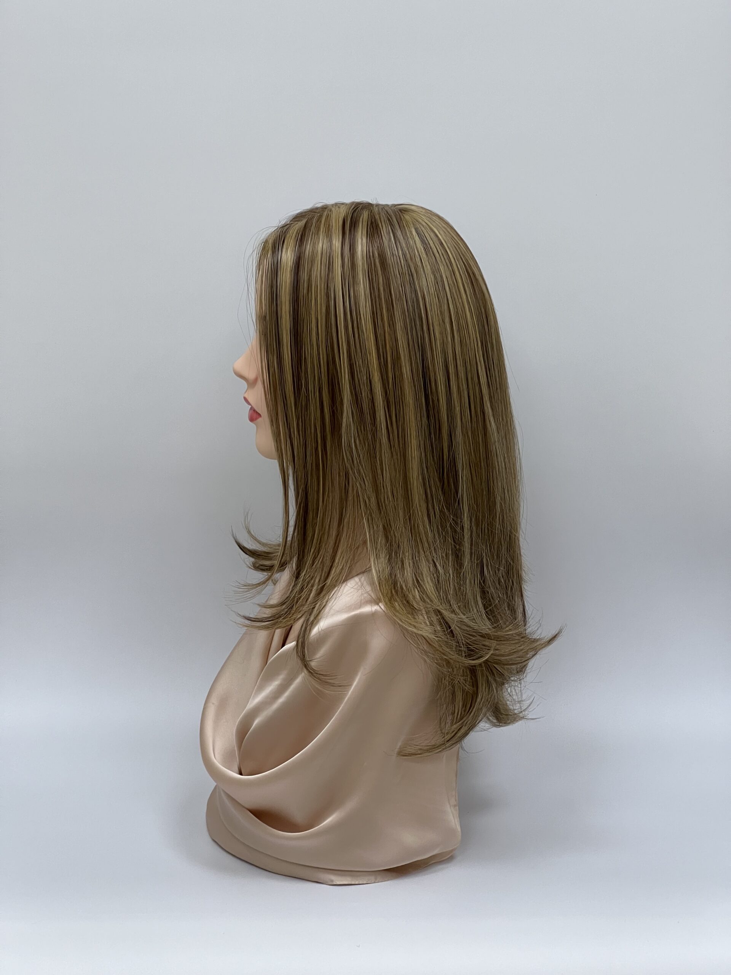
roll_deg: -0.6
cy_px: 488
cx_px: 366
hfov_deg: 19.1
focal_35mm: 77
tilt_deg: -12.2
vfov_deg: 25.3
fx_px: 2168
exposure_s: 1/100
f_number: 2.8
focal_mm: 9
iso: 200
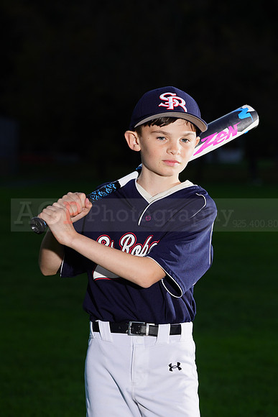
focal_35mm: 200
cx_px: 139
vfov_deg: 10.3
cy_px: 208
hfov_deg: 6.9
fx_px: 2315
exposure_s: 1/160
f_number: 9
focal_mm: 200
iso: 320
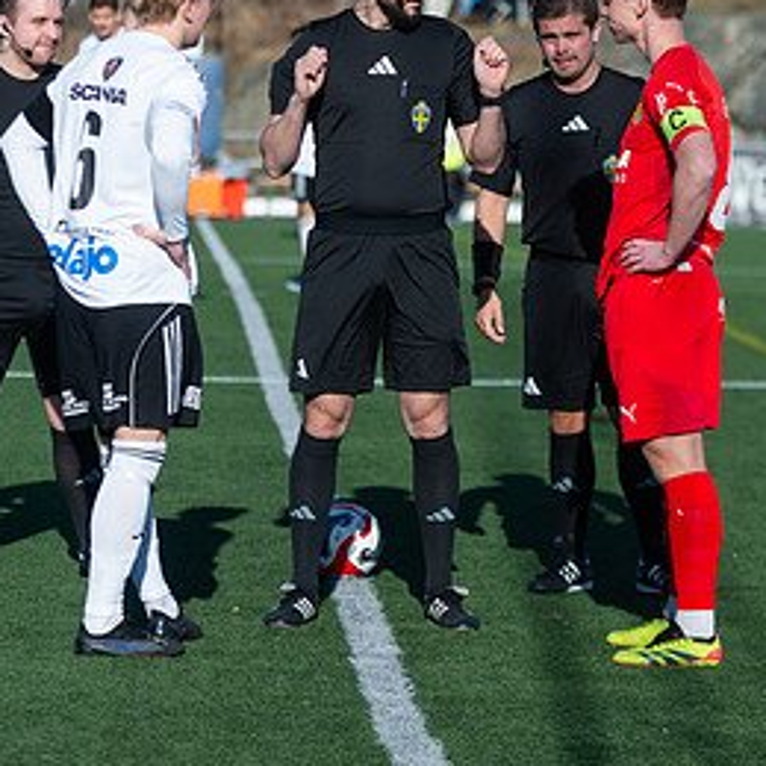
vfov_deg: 7.6
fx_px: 5783
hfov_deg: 7.6
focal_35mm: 231
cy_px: 206
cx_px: 407
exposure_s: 1/1600
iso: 100
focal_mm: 122
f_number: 3.2
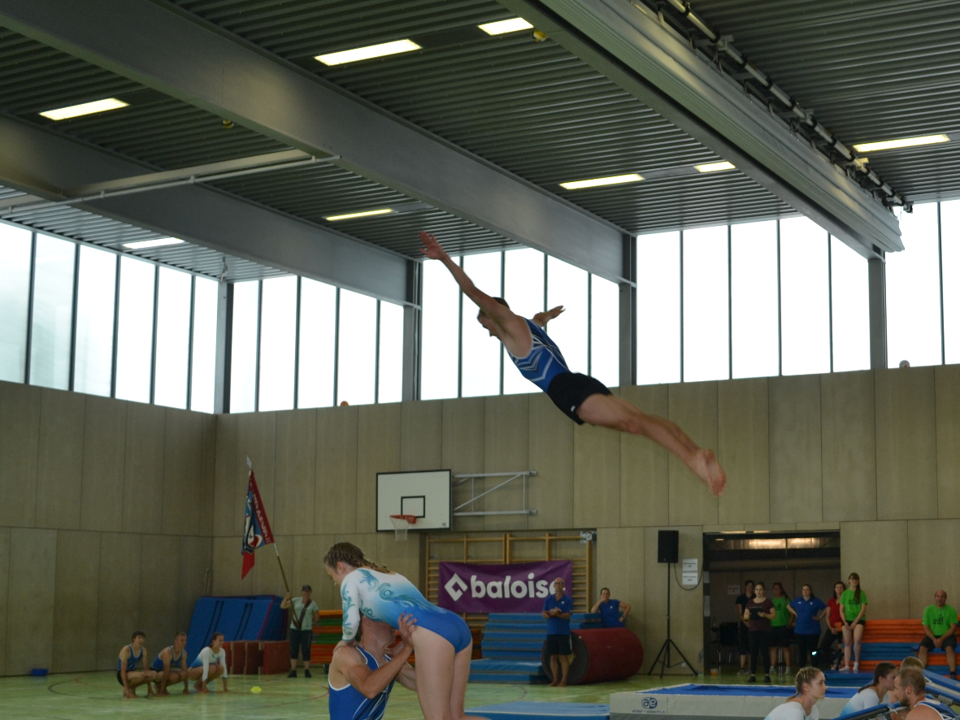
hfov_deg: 37.3
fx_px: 1387
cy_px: 427
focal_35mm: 50
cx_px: 709
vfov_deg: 29.1
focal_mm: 20
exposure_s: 1/125
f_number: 4
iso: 160
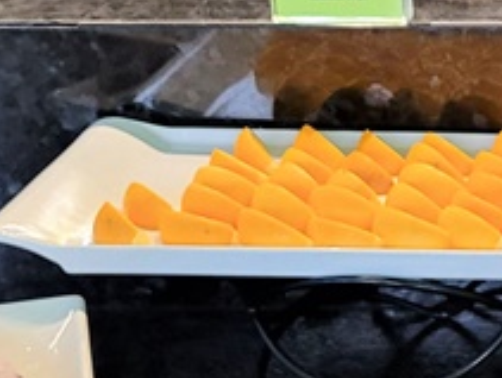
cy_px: 257
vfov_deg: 12.1
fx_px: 1787
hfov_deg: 14.3
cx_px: 866
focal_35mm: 123
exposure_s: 1/40
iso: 500
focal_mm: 5.4
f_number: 1.8
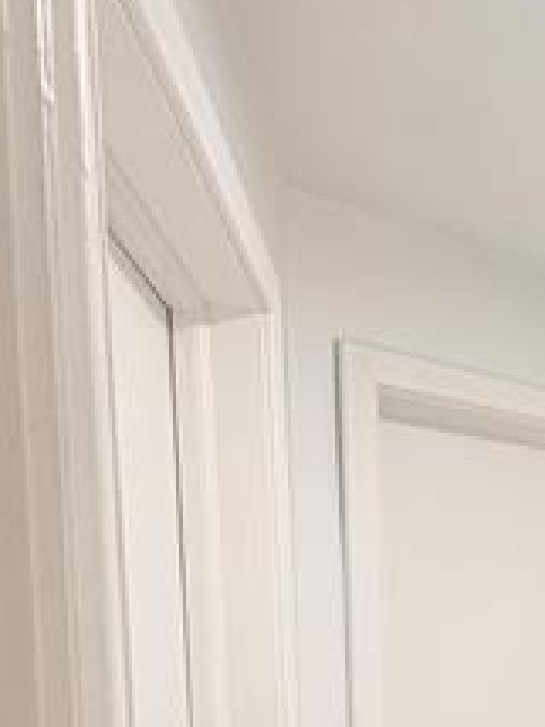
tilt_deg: -3.0
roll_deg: +0.0
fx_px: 1051
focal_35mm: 50
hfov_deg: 22.4
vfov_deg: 34.6
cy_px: 734
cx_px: 870
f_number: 2.2
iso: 80
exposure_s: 1/120
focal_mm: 2.22
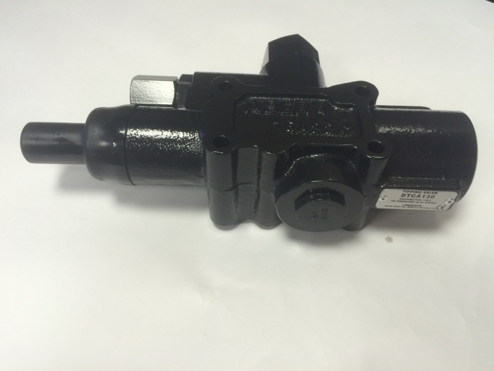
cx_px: 247
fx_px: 414
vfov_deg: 48.2
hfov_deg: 61.7
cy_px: 186
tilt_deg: -56.9
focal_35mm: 29
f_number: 2.2
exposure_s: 1/33
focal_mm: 4.15
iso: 64
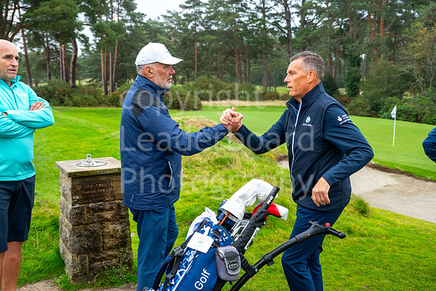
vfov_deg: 33.4
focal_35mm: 40
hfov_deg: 48.4
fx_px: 485
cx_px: 218
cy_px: 146
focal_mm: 40
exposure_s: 1/125
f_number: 5.6
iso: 1000
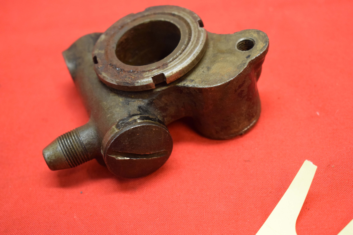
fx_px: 706
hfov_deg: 28.1
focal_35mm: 72
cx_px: 176
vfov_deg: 18.9
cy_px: 118
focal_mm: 48
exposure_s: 1/60
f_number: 5.3
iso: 2000
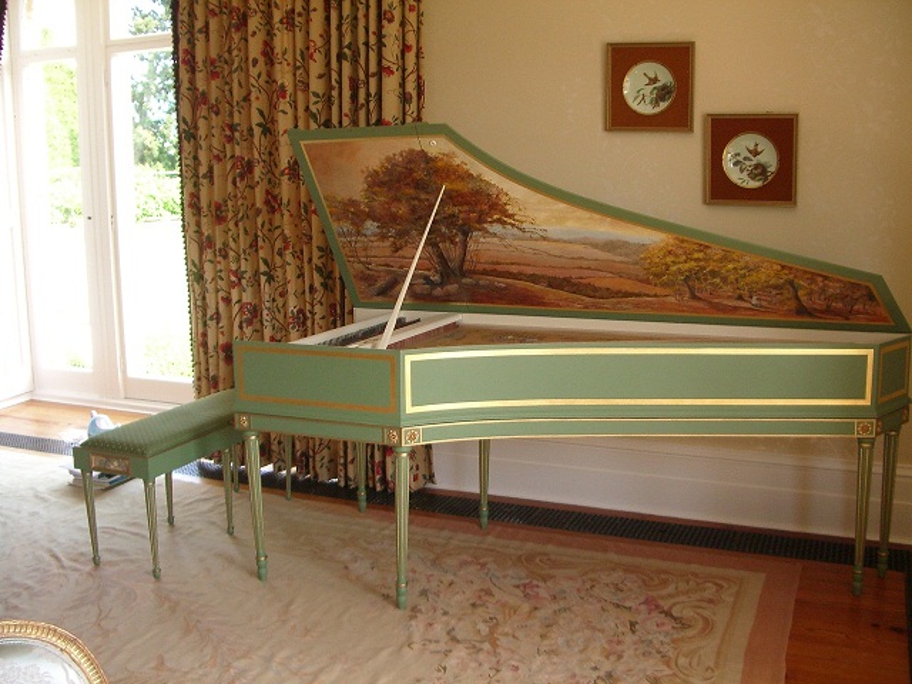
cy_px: 342
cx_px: 456
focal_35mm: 35
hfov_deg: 52.6
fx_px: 922
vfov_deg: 40.7
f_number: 2.6
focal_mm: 5.8
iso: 200
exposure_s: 1/100
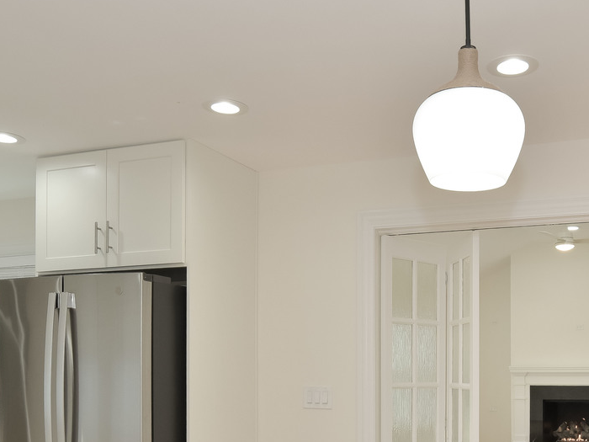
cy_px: 354
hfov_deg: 45.4
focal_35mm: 40
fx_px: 681
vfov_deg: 34.8
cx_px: 430
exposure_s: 1/60
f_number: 8
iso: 400
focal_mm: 18
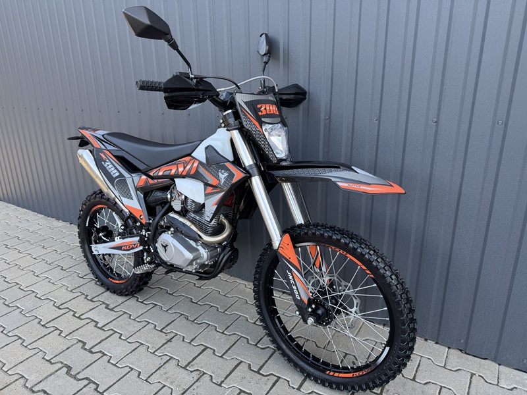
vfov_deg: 56.8
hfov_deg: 71.6
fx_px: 365
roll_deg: +1.0
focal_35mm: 24
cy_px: 198
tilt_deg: -18.1
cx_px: 264
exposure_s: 1/178
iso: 125
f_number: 1.78
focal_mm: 6.76
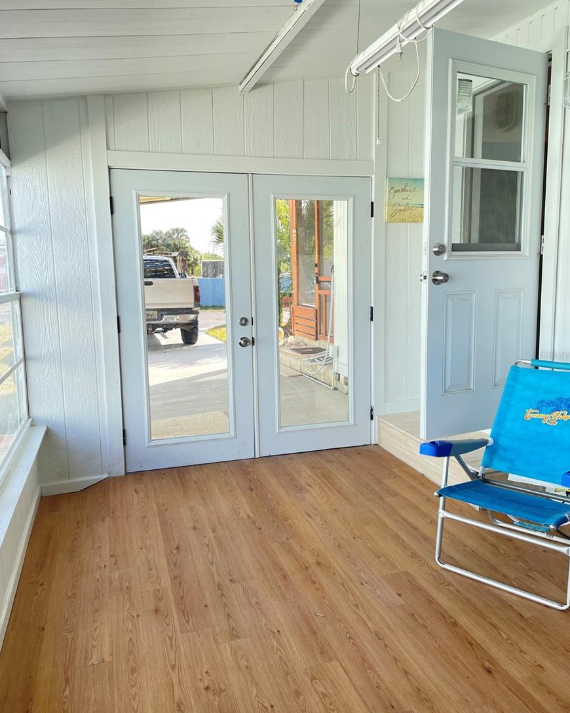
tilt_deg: -5.8
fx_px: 591
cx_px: 291
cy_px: 355
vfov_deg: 62.2
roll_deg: +2.7
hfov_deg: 51.5
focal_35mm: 28
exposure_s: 1/240
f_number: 1.6
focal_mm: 4.2
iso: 32
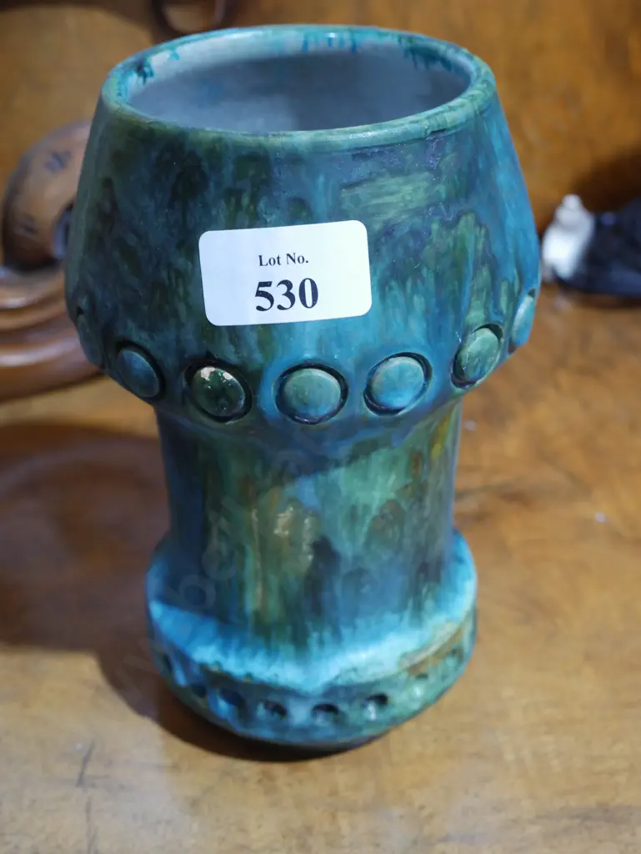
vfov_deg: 38.2
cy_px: 427
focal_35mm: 50
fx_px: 1233
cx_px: 320
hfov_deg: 29.1
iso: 1600
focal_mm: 25
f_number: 5.3
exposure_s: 1/60
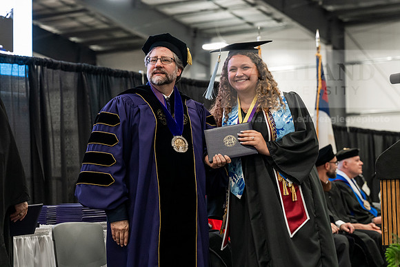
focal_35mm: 86
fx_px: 956
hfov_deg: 23.6
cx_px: 200
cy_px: 134
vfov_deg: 15.9
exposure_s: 1/200
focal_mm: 86
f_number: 4.5
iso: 4000
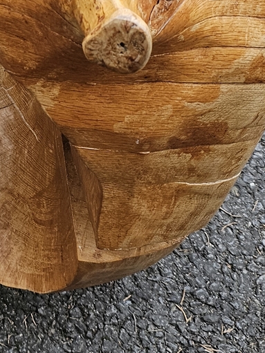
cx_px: -12
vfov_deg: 23.6
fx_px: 827
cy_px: 55
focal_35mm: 81
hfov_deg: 17.7
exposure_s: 1/100
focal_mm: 6.3
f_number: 1.7
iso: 200
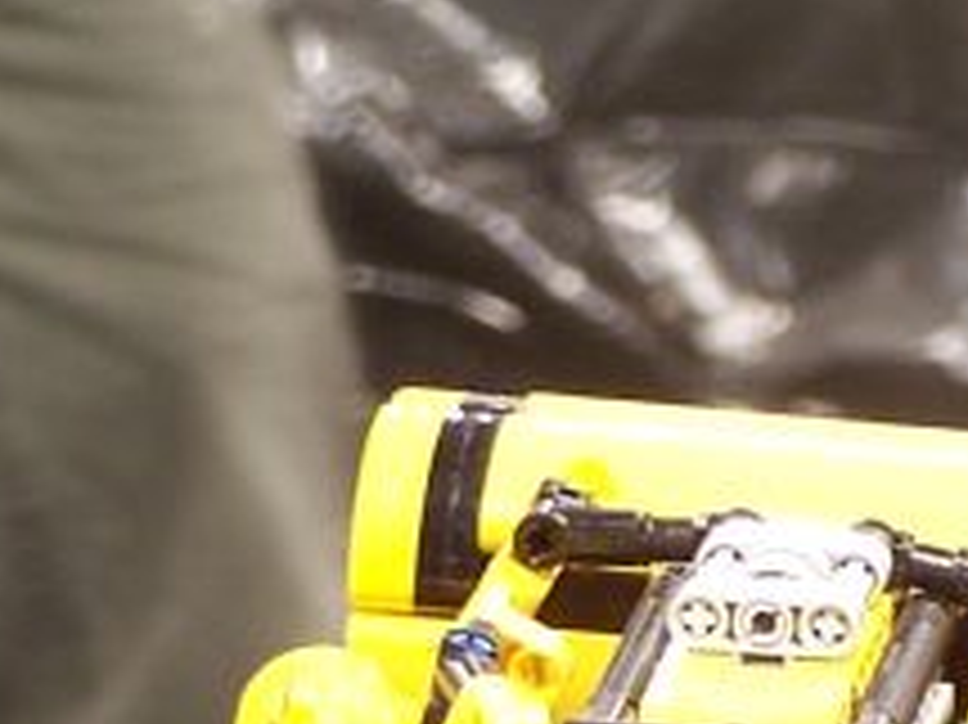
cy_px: 1124
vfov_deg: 2.7
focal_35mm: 557
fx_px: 15567
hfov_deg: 3.5
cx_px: 1904
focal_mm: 19.4
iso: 80
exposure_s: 1/2
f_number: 3.2
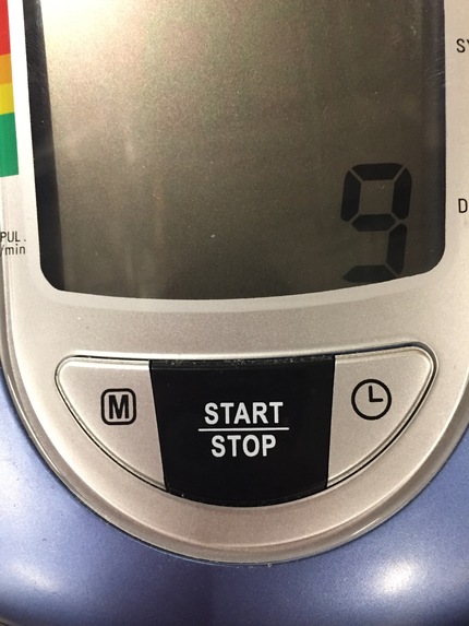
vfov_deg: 61.6
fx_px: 524
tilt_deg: -71.5
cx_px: 234
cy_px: 313
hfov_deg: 48.2
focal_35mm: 29
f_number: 2.2
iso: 250
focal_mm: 4.15
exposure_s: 1/24
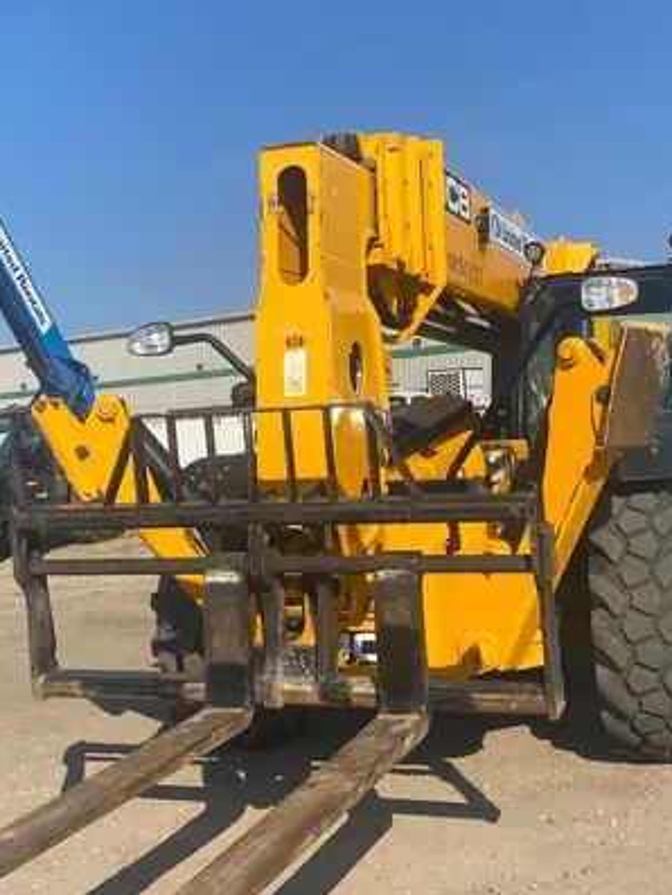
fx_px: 1242
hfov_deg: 30.3
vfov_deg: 39.5
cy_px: 355
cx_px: 327
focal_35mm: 48
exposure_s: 1/3846
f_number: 1.8
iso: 32
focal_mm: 4.25
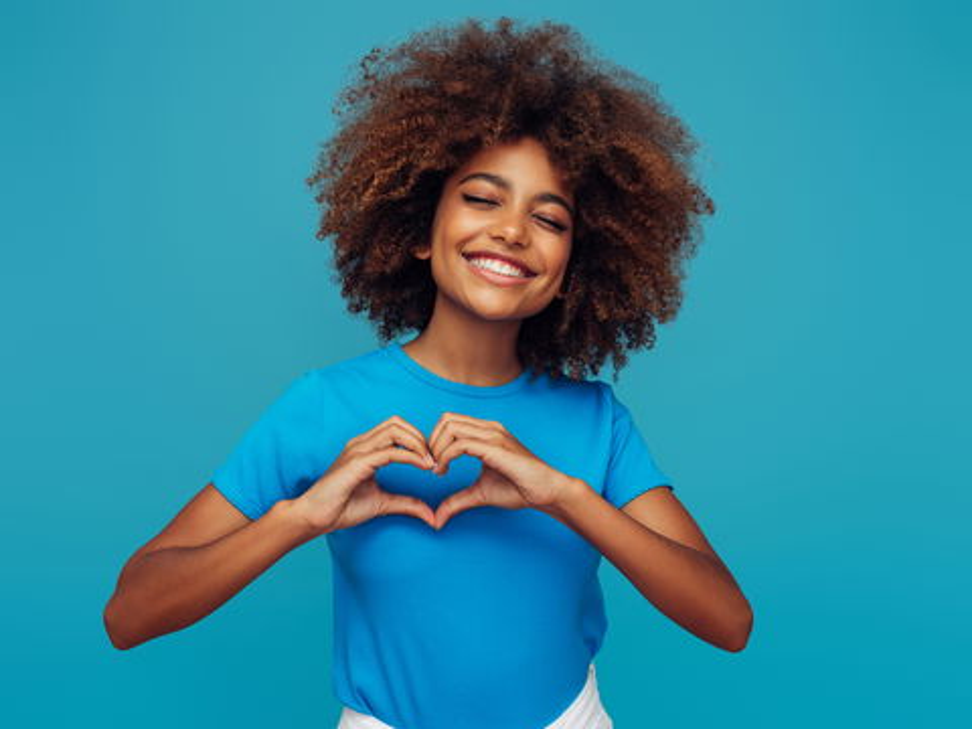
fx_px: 1432
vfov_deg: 28.6
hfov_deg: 37.5
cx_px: 486
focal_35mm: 51
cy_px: 364
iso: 100
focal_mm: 64
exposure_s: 1/125
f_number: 9
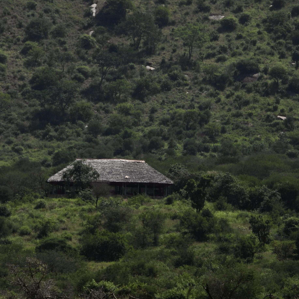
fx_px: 4163
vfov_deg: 4.1
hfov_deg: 4.1
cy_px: 150
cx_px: 107
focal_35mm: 426
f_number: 4.5
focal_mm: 62.1
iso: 100
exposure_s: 1/1600
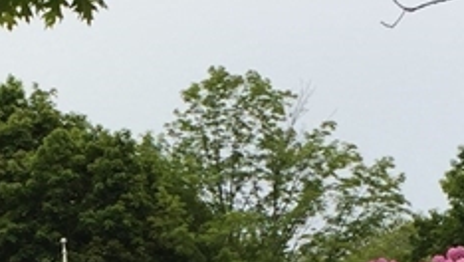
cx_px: -12
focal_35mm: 138
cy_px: 405
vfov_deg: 8.6
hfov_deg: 15.2
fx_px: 1699
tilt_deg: +7.1
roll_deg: +1.7
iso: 32
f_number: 2.2
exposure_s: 1/132
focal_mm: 4.15
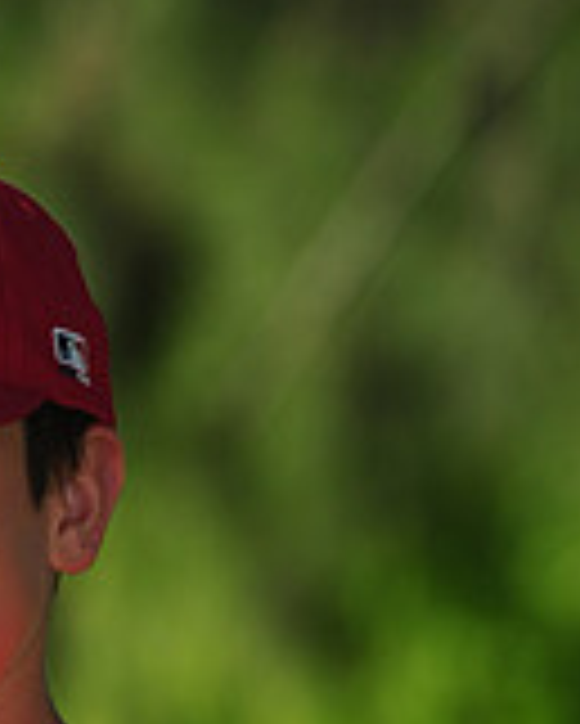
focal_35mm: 591
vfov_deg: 3.3
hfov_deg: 2.6
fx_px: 12669
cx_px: -243
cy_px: 1025
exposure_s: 1/800
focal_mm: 175
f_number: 5
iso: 200
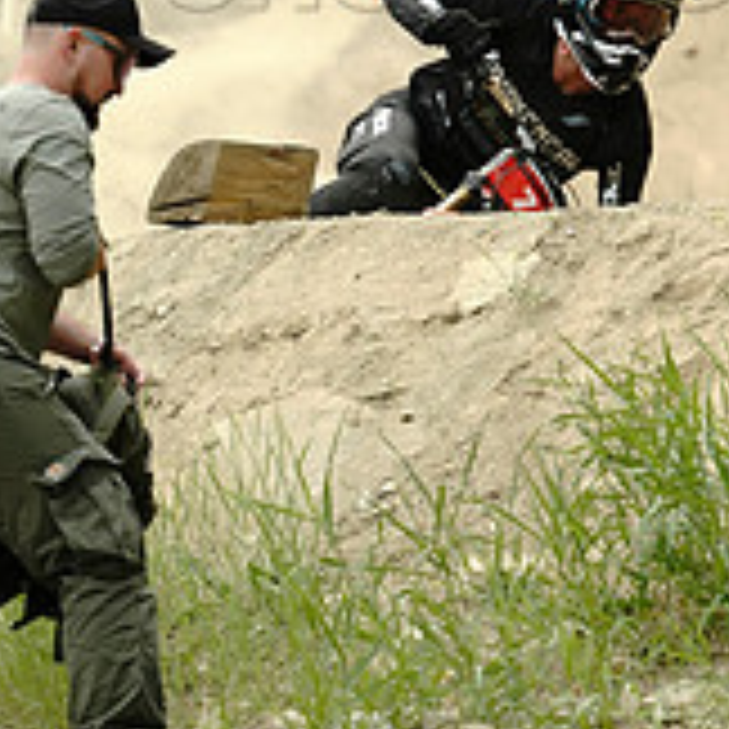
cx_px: 616
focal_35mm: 1420
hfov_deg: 1.2
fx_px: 33833
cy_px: -50
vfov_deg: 1.2
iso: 2000
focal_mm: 600
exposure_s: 1/2500
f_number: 4
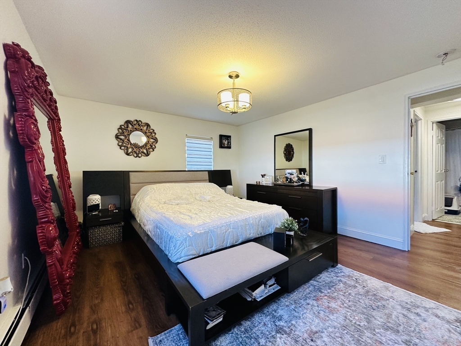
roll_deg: +1.2
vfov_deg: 85.7
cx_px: 230
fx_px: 186
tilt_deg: -1.3
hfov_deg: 102.1
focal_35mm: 14
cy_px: 173
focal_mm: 2.22
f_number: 2.2
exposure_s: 1/60
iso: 160
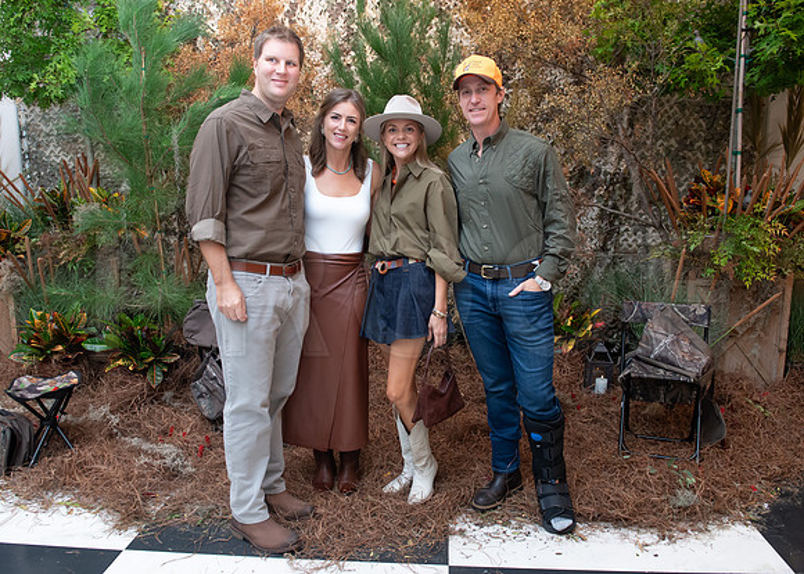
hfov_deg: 63.2
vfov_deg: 47.4
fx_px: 654
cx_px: 402
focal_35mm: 29
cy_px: 287
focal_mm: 26
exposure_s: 1/100
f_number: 5
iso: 3200
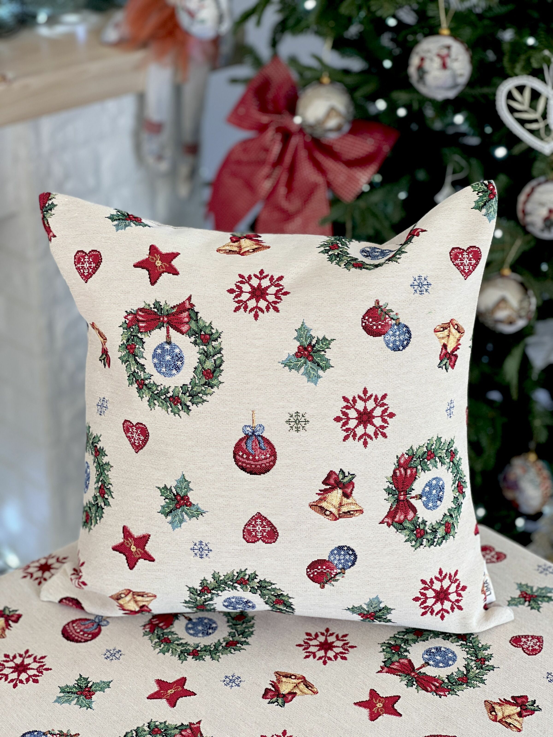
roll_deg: +1.1
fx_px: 1640
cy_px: 368
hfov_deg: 19.1
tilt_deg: -24.5
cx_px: 276
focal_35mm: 77
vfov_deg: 25.3
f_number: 2.8
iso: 100
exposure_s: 1/100
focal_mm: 9
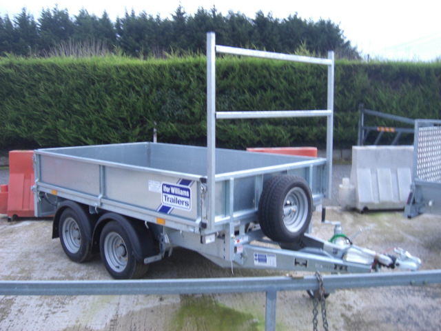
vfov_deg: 37.7
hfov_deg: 49.0
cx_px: 220
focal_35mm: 38
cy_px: 166
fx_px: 484
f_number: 2.8
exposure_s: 1/40
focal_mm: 7.9
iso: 200
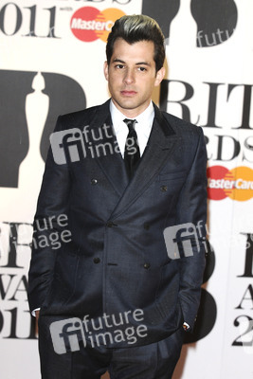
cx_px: 126
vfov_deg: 14.9
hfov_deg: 9.9
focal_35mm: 138
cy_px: 190
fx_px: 1453
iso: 640
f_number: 5
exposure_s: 1/160
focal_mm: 92
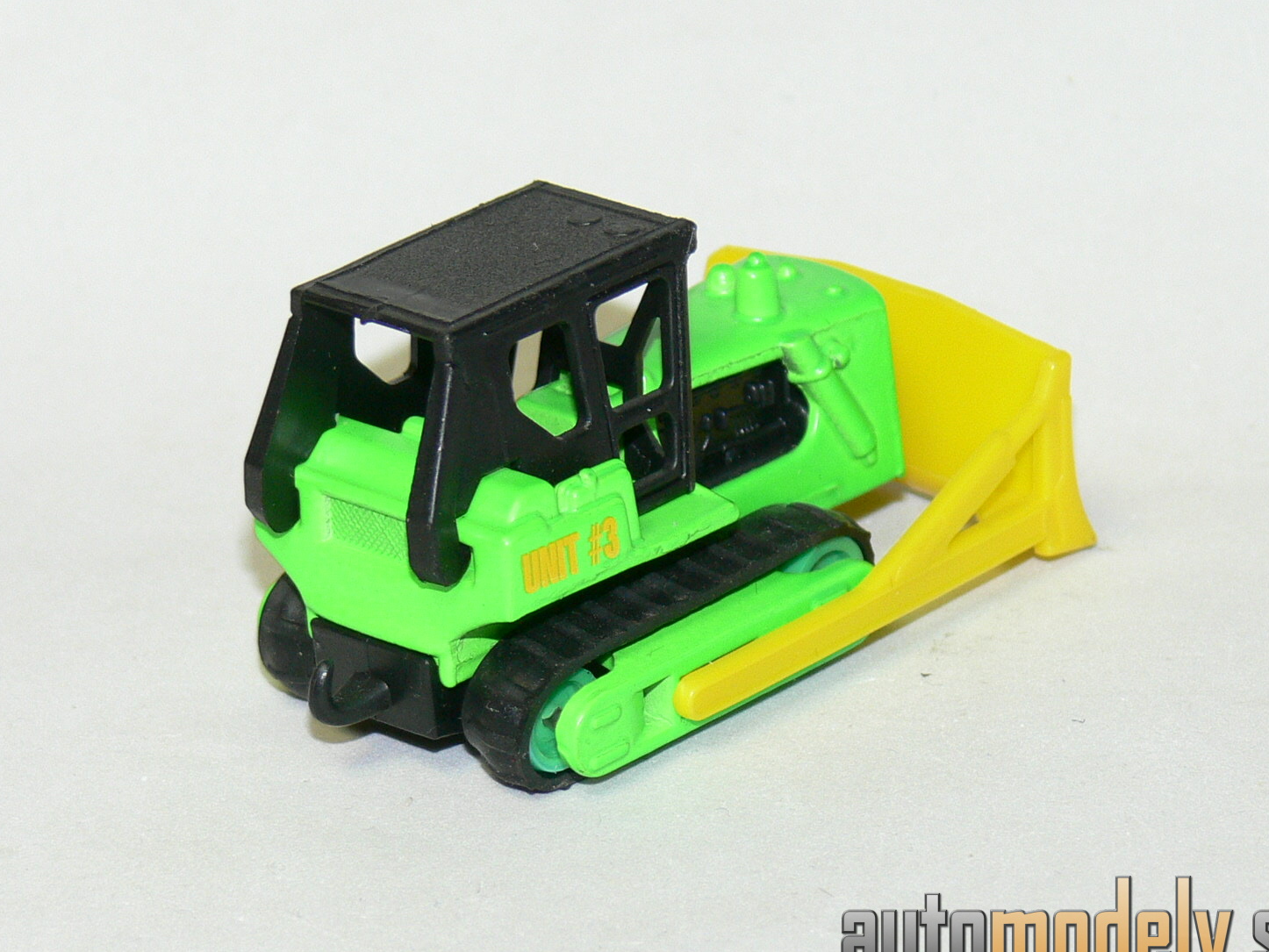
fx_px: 6490
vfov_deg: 8.4
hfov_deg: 11.2
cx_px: 639
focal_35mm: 177
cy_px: 483
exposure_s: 1/30
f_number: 3.2
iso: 100
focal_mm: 21.4
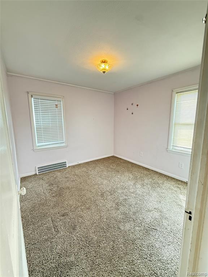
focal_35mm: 14
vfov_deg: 102.1
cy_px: 138
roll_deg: +0.2
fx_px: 112
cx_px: 104
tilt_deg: -7.7
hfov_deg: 85.7
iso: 500
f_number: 2.2
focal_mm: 2.22
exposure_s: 1/60
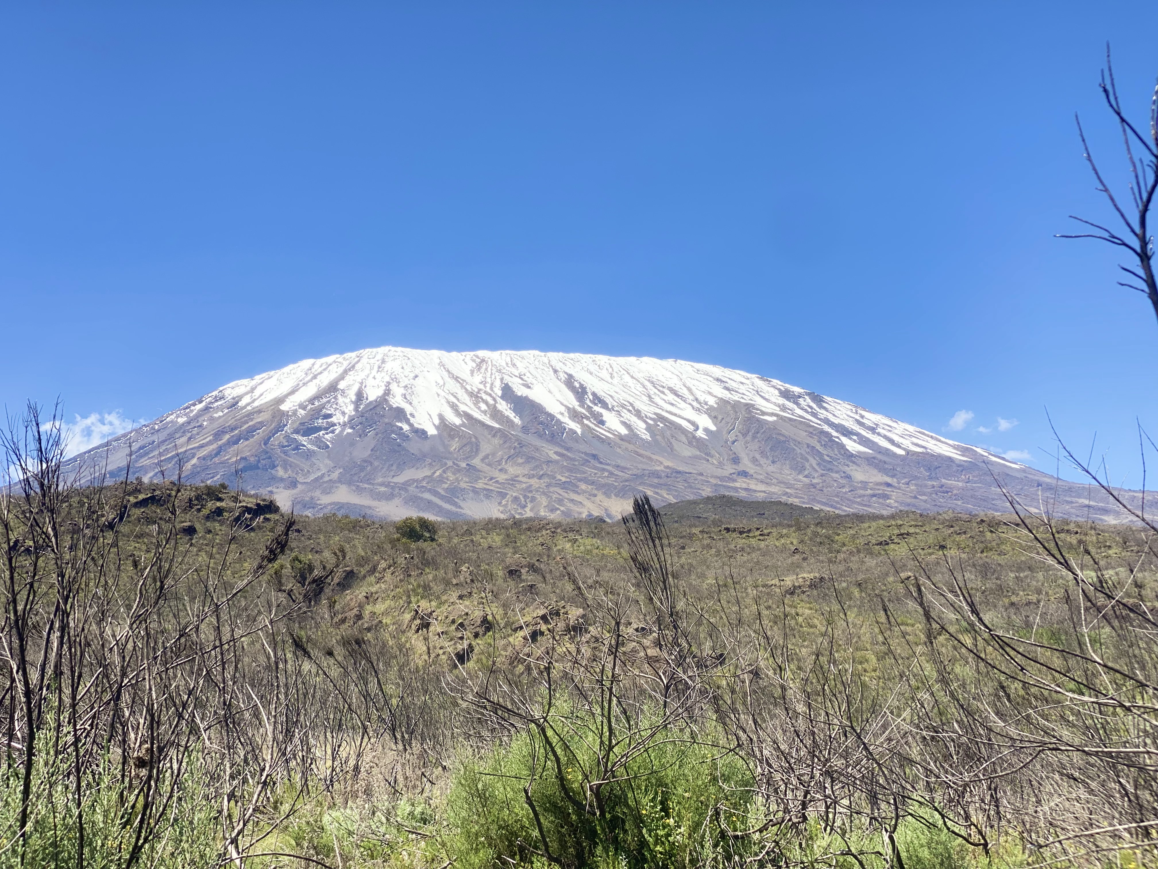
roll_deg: +4.2
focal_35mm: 52
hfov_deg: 36.8
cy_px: 434
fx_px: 1740
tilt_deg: +12.7
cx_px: 579
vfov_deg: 28.0
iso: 20
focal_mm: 6
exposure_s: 1/856
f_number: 2
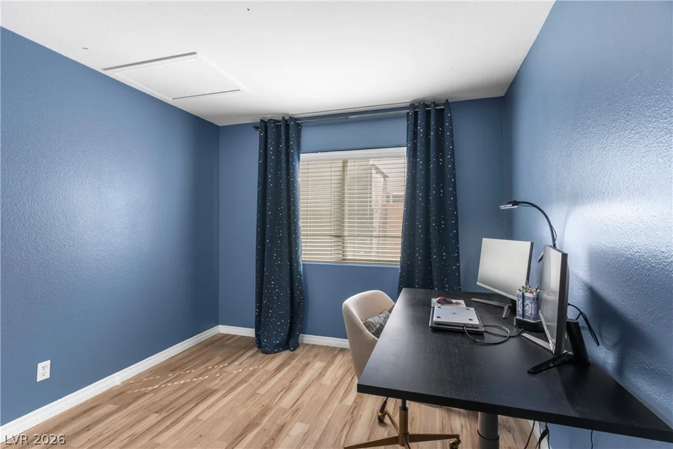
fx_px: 318
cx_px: 336
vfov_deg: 70.5
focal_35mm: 17
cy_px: 224
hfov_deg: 93.3
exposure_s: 1.3
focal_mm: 17
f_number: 8
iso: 400
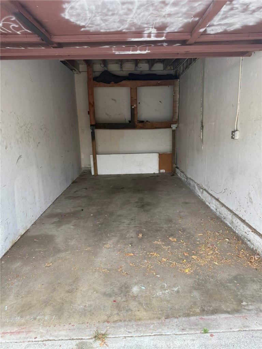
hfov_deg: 56.8
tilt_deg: -12.0
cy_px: 174
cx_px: 131
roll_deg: +1.8
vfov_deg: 71.6
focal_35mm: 24
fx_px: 242
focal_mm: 6.76
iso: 64
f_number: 1.78
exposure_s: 1/121
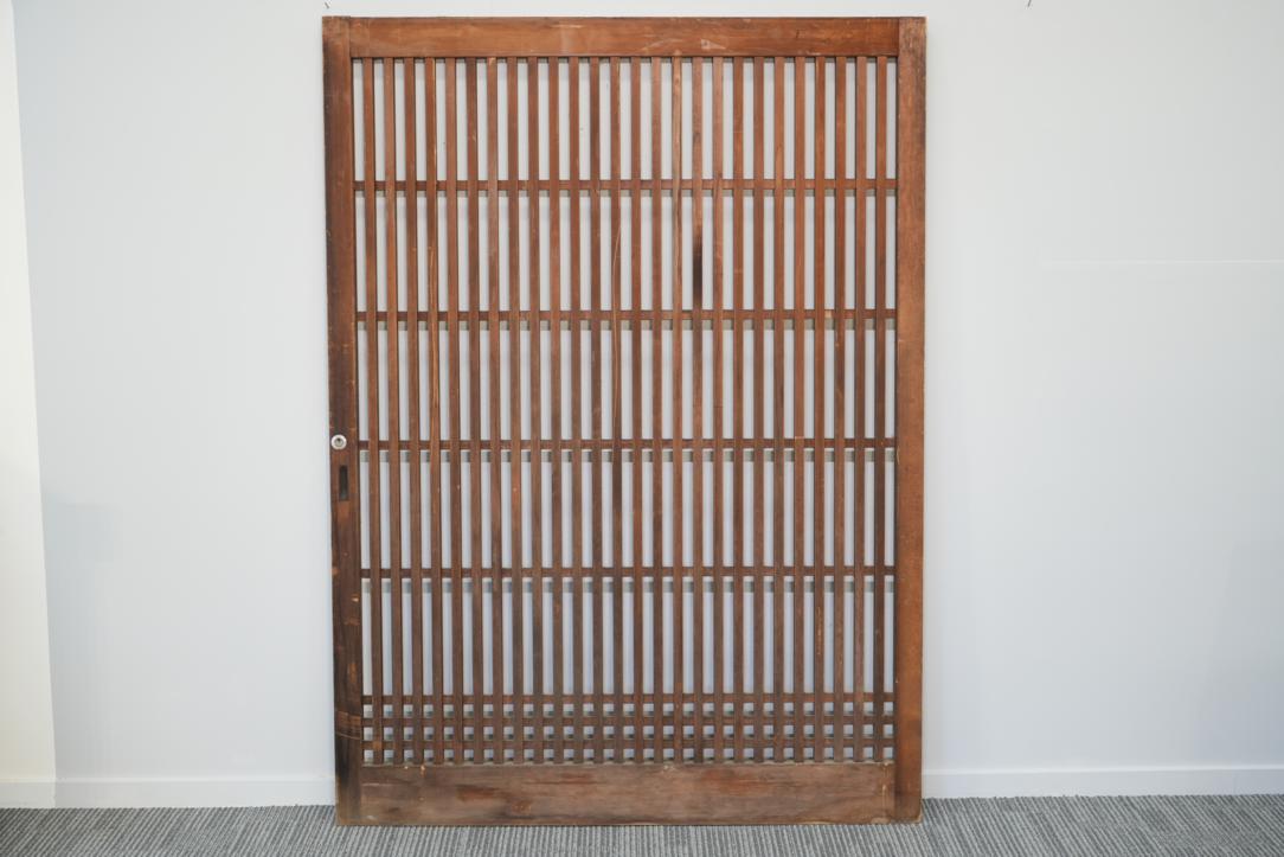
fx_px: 1748
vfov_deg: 27.5
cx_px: 642
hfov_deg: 40.3
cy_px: 428
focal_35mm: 49
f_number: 4
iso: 640
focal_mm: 49
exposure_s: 1/50
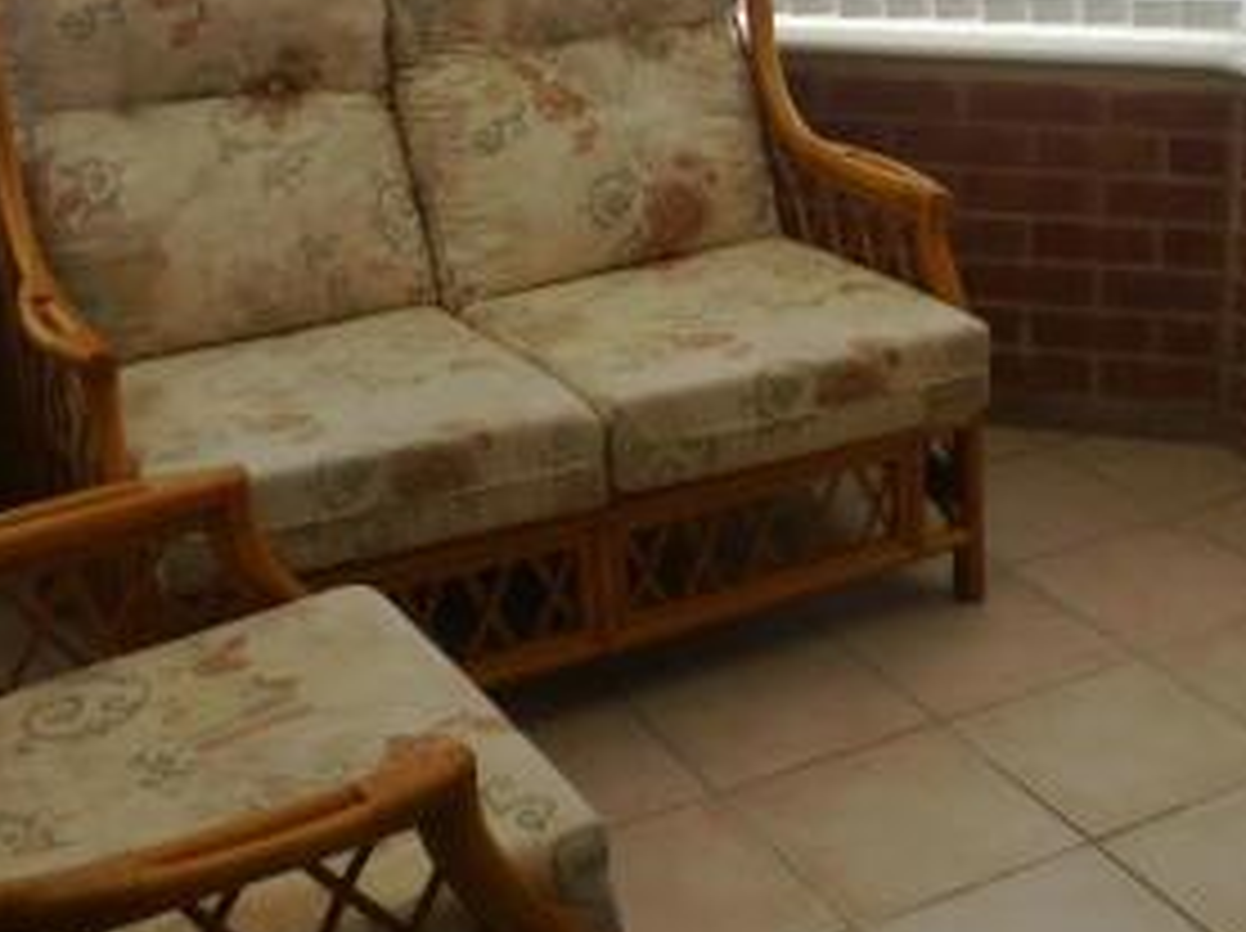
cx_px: 789
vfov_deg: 24.2
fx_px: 2121
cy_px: 137
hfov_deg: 32.6
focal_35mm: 59
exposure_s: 1/125
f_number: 2.8
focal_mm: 5
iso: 80
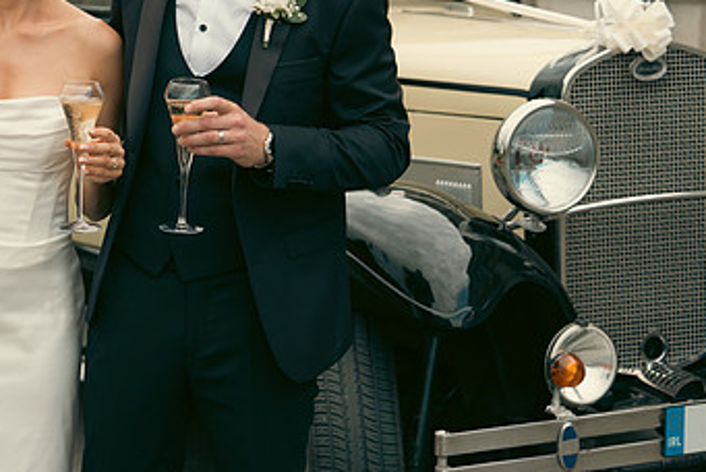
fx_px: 2336
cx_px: 122
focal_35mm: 119
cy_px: 88
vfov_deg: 11.5
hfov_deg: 17.0
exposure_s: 1/500
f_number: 3.5
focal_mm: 70
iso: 125
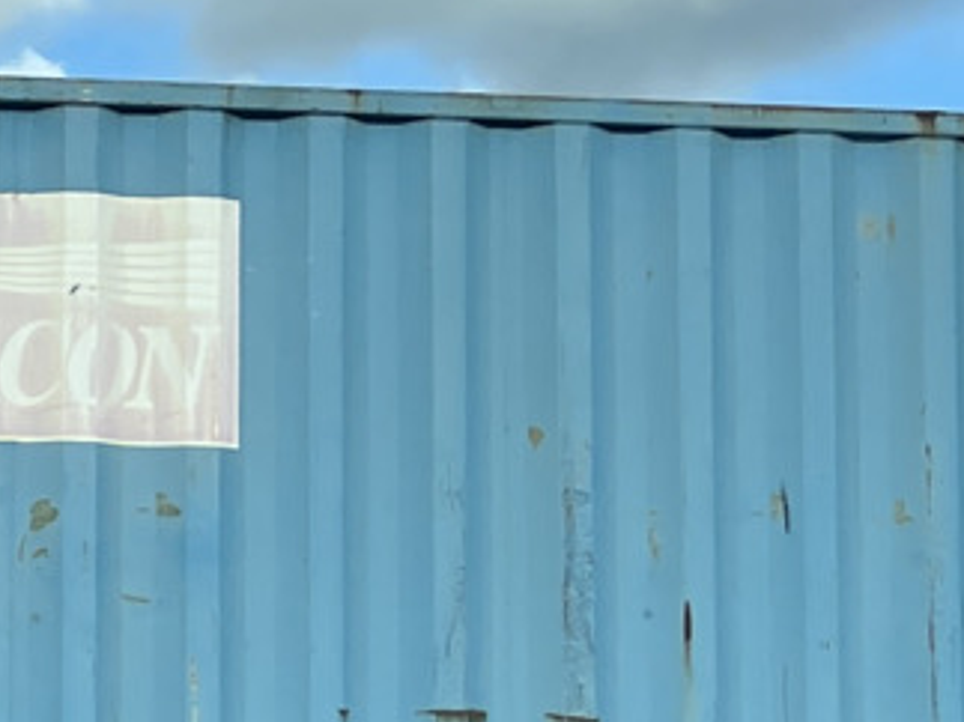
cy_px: 695
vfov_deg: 9.5
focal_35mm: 155
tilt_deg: +4.6
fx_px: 4315
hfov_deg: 11.3
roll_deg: -4.0
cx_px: -1086
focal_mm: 5.1
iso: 32
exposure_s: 1/1946
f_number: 1.6
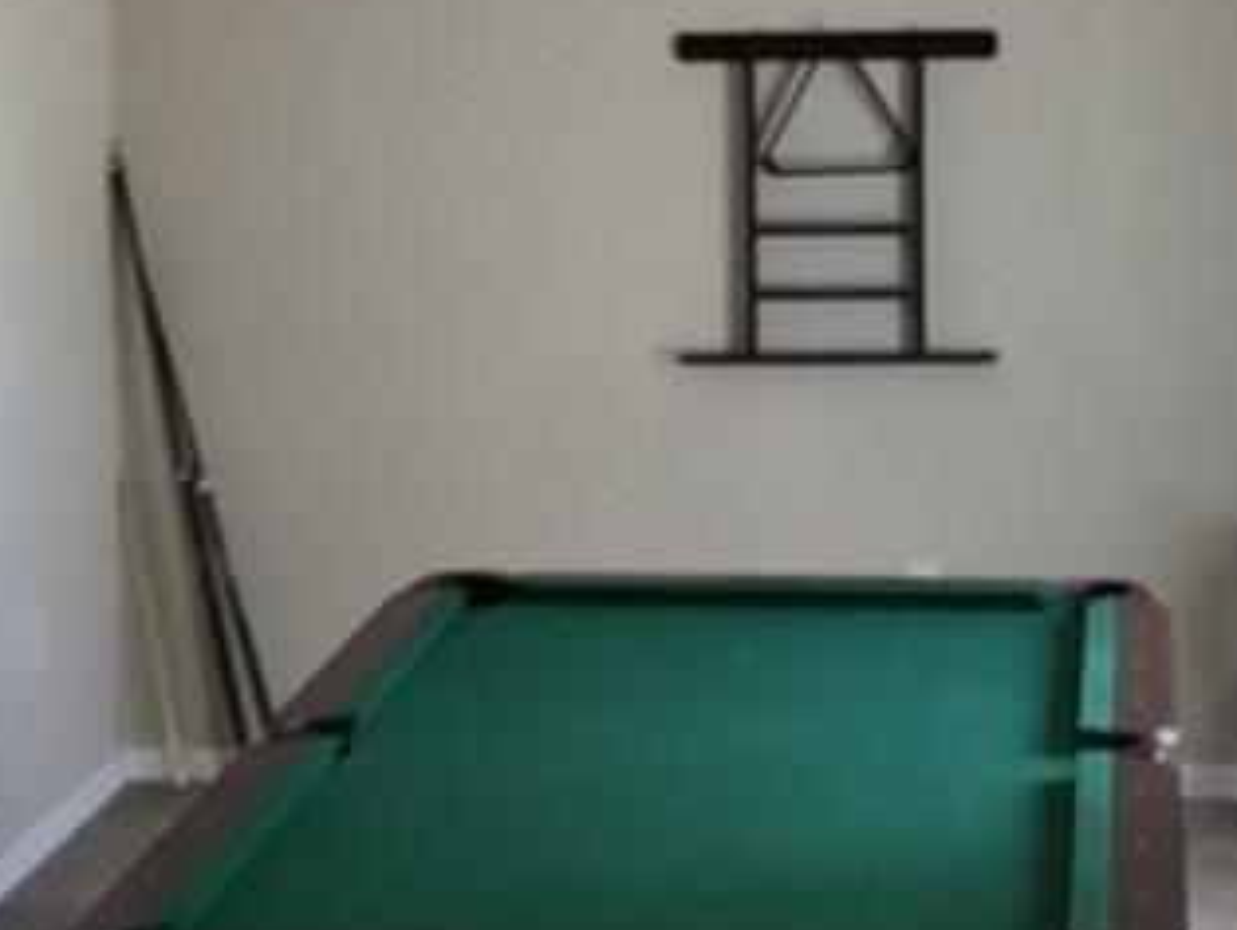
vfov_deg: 14.6
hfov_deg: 19.4
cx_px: 792
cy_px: 260
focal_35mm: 101
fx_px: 3612
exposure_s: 1/30
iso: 40
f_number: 2.2
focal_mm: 2.65
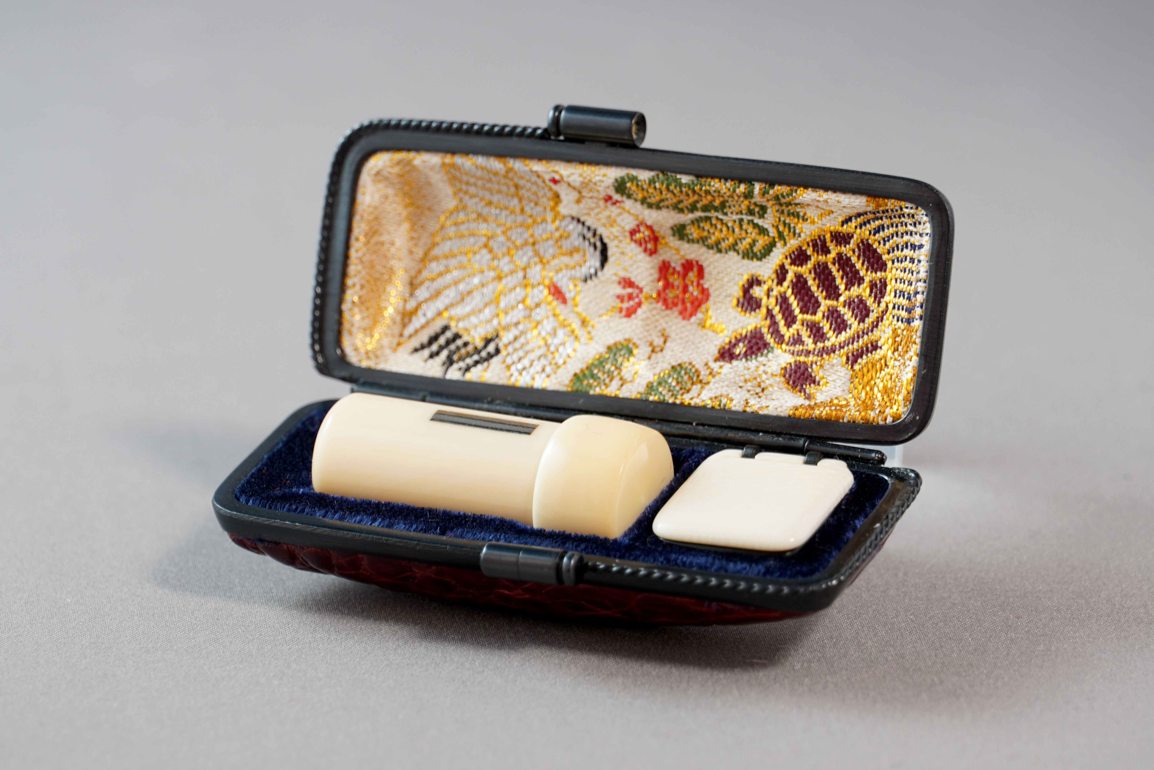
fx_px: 6491
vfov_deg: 6.8
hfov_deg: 10.2
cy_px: 385
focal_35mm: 202
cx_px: 577
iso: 100
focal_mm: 135
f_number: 6.3
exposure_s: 1/1.25
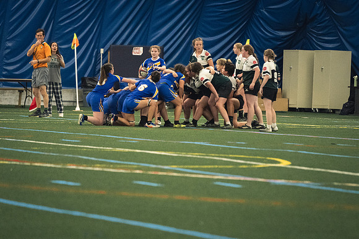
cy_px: 120
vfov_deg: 4.6
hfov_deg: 6.9
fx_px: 2990
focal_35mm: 300
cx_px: 180
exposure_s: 1/500
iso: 9000
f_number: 2.8
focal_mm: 200
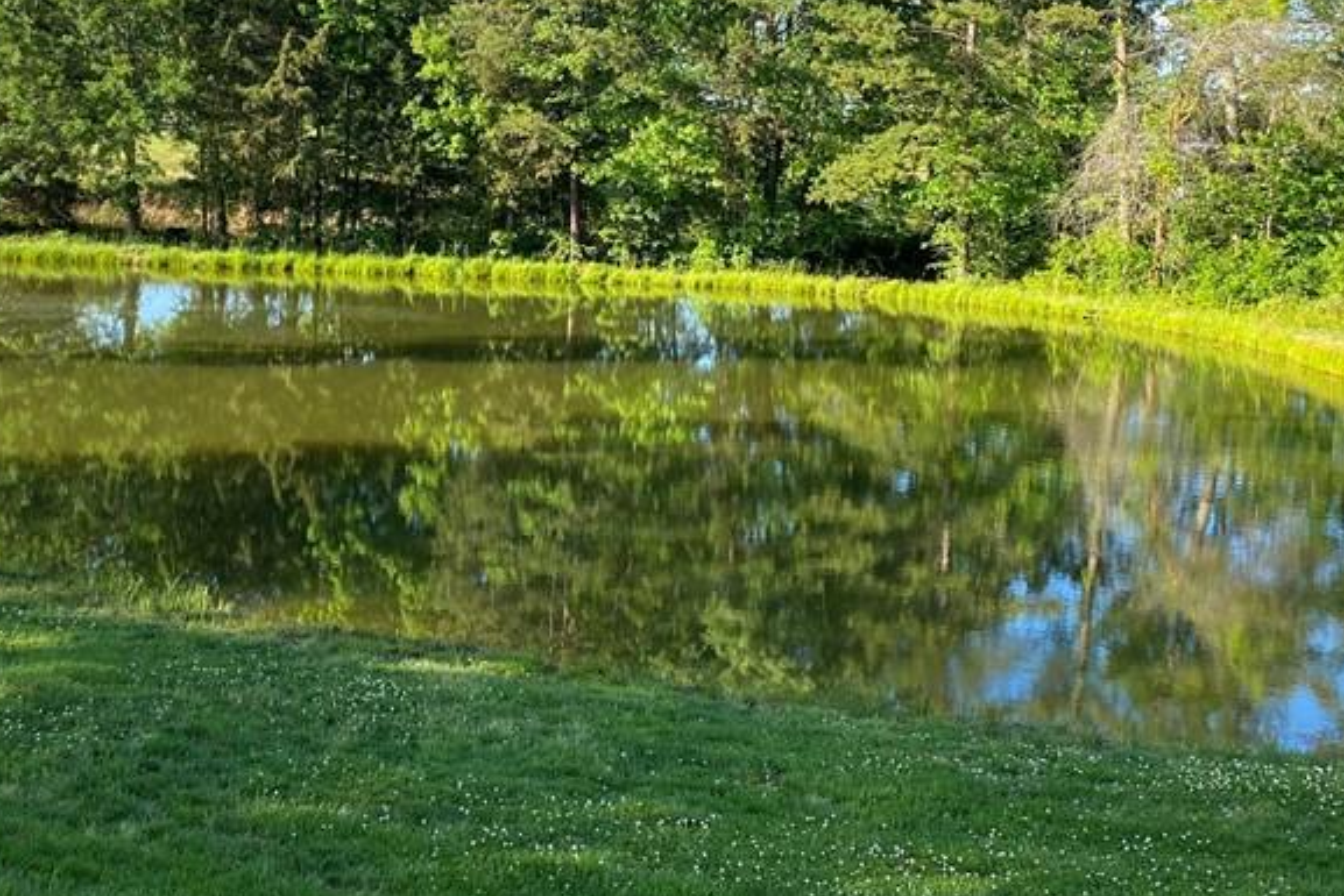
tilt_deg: -5.2
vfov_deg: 27.9
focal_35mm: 48
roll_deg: -2.2
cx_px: 412
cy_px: 312
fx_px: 1792
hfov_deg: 40.4
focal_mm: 4.25
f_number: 1.8
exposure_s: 1/864
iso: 32
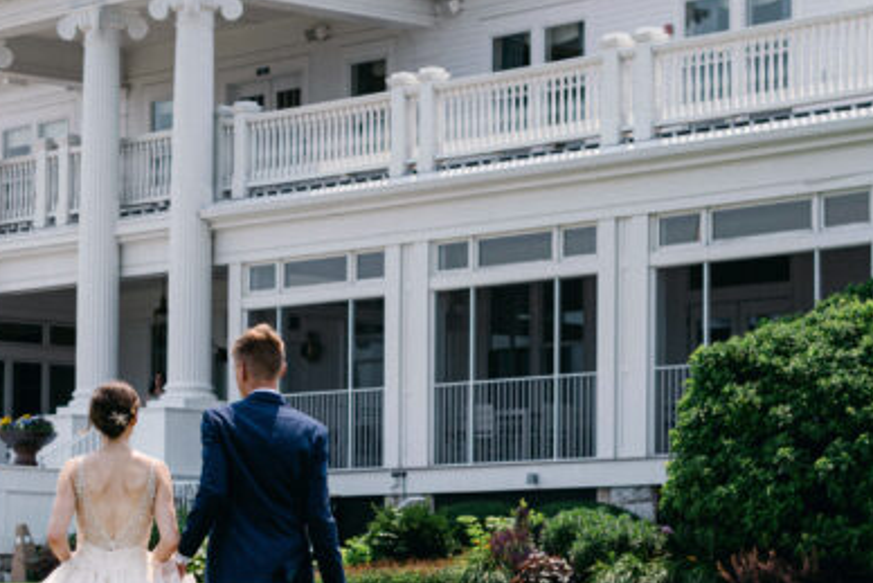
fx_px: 3202
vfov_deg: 10.4
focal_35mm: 132
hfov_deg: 15.4
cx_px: 200
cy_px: 403
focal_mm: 50
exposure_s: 1/4000
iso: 250
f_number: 3.5
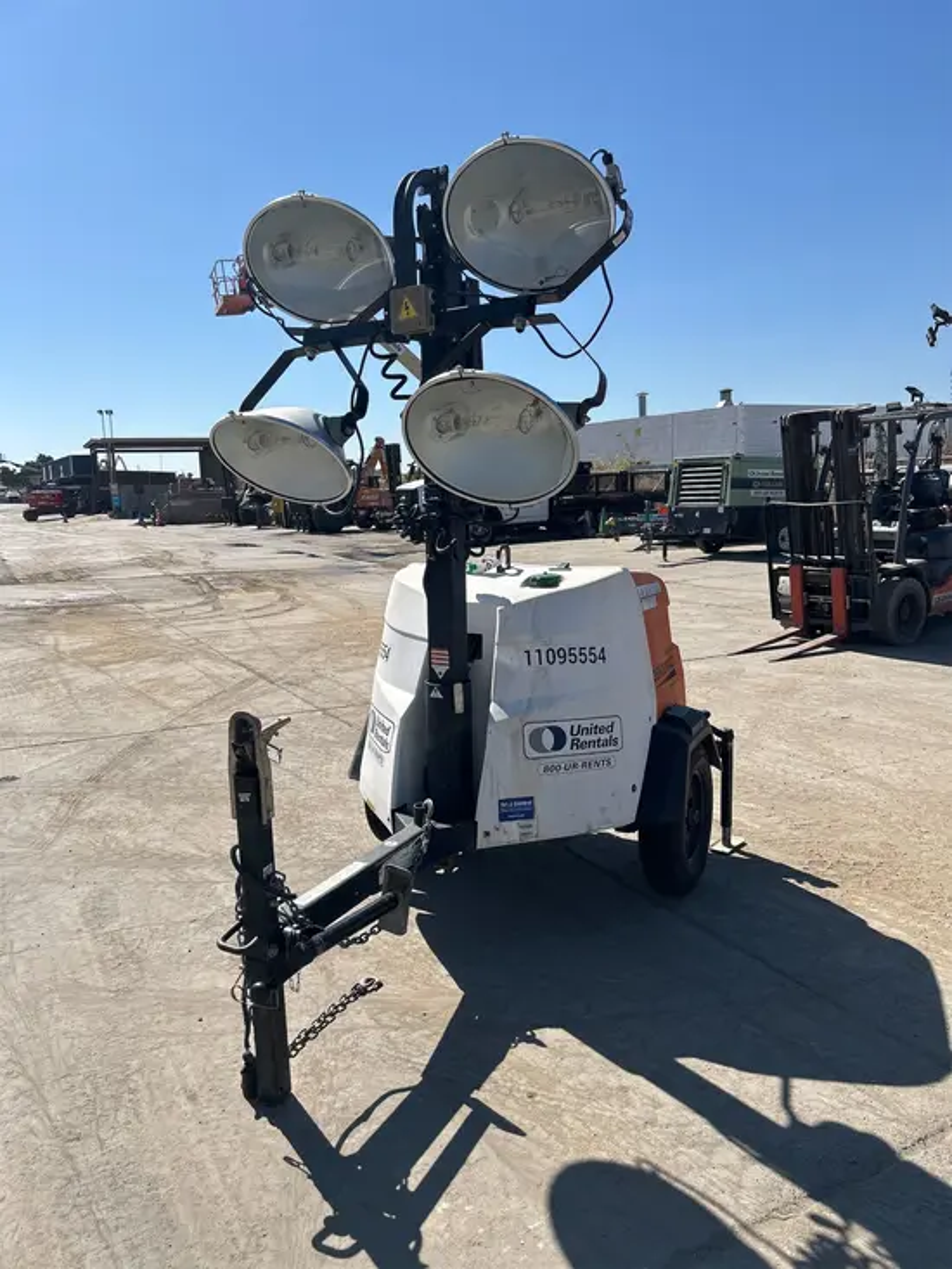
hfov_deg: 53.1
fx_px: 953
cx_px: 476
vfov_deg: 67.3
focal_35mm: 26
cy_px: 634
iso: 50
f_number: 1.5
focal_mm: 5.7
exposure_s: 1/5882
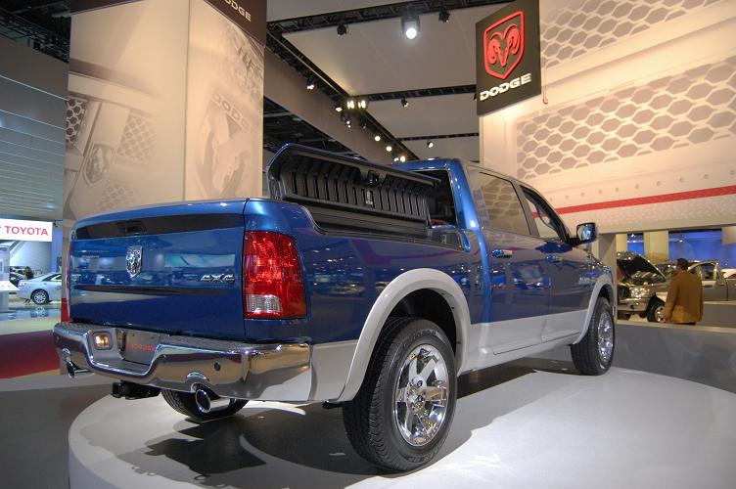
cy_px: 244
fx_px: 552
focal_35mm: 27
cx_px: 368
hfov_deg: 67.4
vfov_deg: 47.8
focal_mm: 18
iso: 800
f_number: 3.5
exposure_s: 1/160
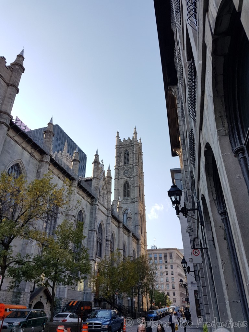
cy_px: 166
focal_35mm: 26
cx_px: 124
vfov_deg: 67.3
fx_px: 249
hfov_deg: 53.1
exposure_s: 1/1104
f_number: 1.7
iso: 40
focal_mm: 4.2
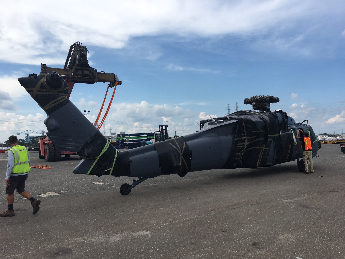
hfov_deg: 61.7
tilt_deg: +3.2
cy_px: 130
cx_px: 172
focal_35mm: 29
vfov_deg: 48.2
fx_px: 289
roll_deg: +1.6
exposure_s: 1/1374
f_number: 2.2
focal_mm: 4.15
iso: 25
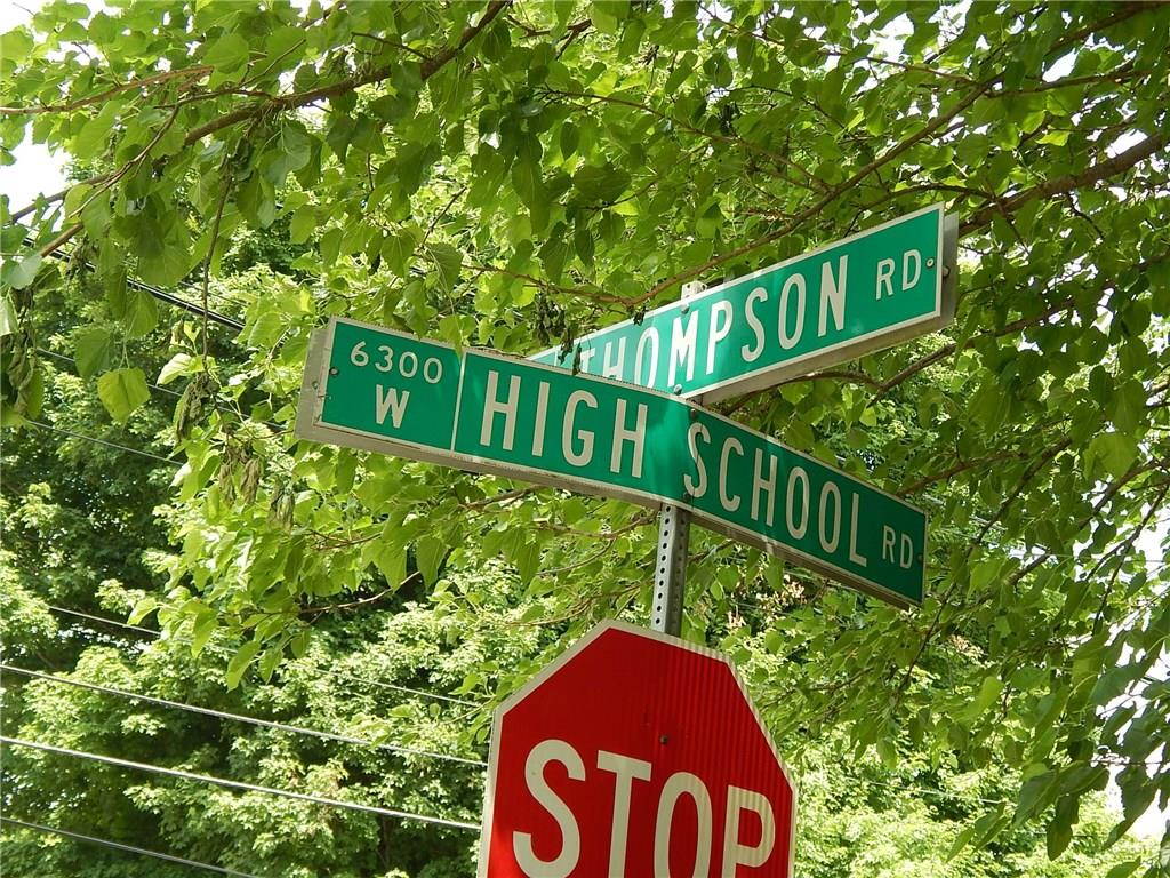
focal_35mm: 61
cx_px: 585
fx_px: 2062
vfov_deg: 24.0
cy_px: 439
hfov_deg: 31.7
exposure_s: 1/200
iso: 125
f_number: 4
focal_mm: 10.9
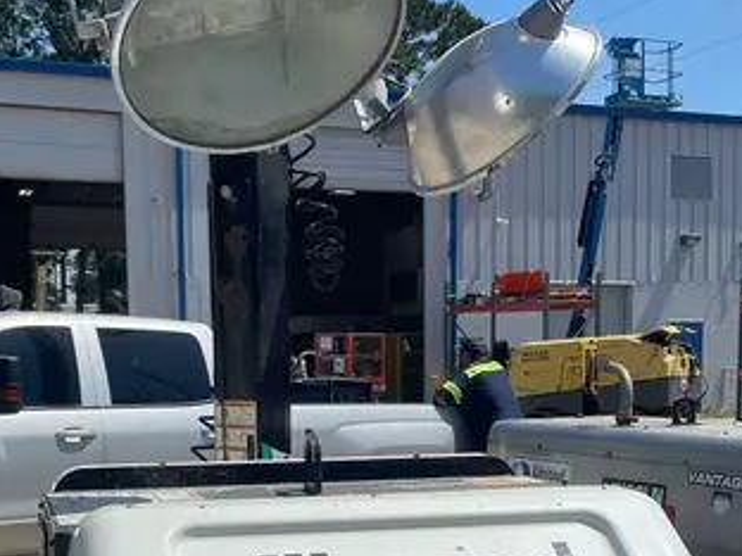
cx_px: 309
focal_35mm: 61
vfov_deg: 23.5
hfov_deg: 31.6
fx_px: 1308
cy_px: 486
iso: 32
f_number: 1.6
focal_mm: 4.2
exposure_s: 1/4651
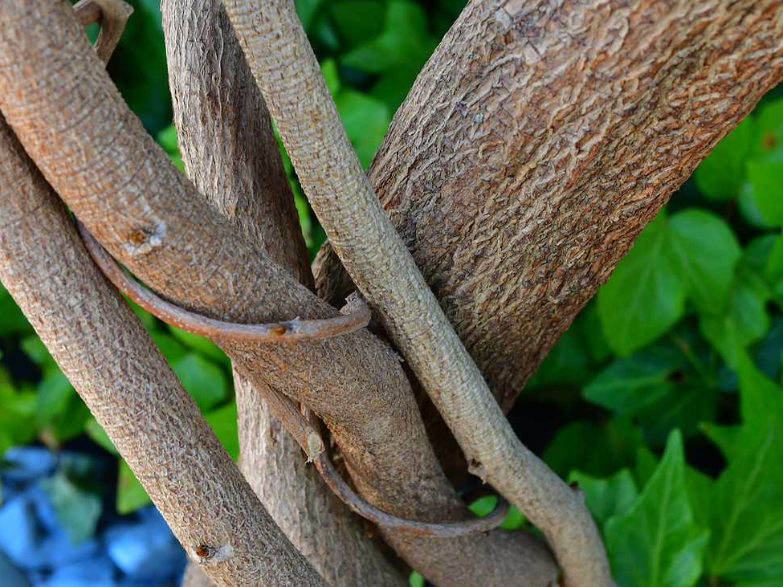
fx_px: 2013
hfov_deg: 22.0
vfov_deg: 16.6
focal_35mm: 89
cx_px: 360
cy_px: 294
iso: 1100
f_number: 11
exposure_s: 1/100
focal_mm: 55
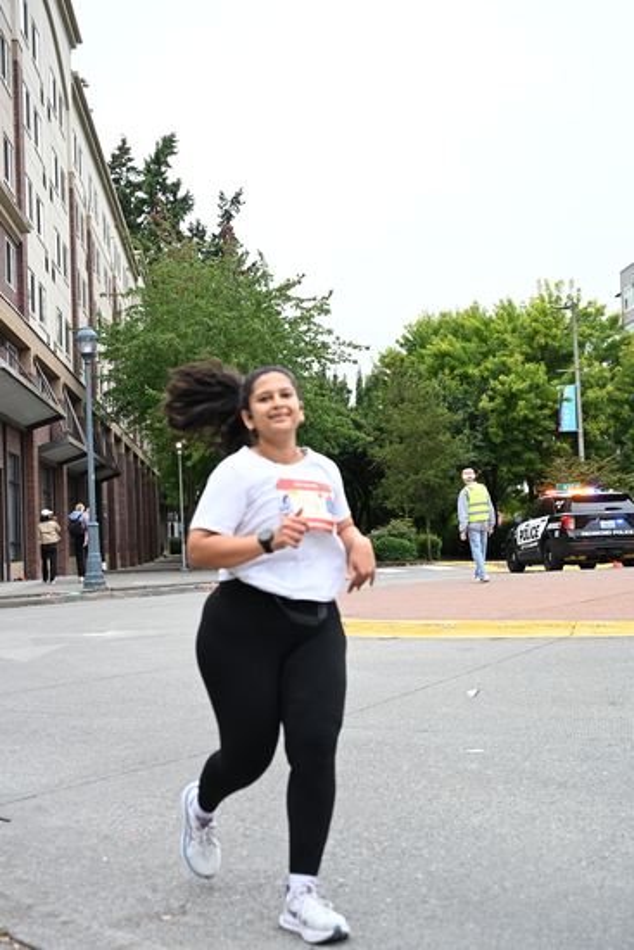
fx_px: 1241
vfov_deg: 41.9
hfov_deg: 28.7
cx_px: 317
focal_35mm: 47
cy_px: 475
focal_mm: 47
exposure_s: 1/640
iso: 1600
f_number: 4
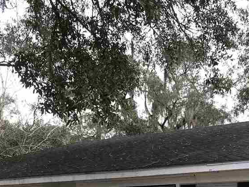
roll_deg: -0.5
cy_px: 211
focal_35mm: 64
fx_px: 460
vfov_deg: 21.6
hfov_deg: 30.1
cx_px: 161
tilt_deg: +0.2
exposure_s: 1/127
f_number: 1.8
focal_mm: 3.99
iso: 20
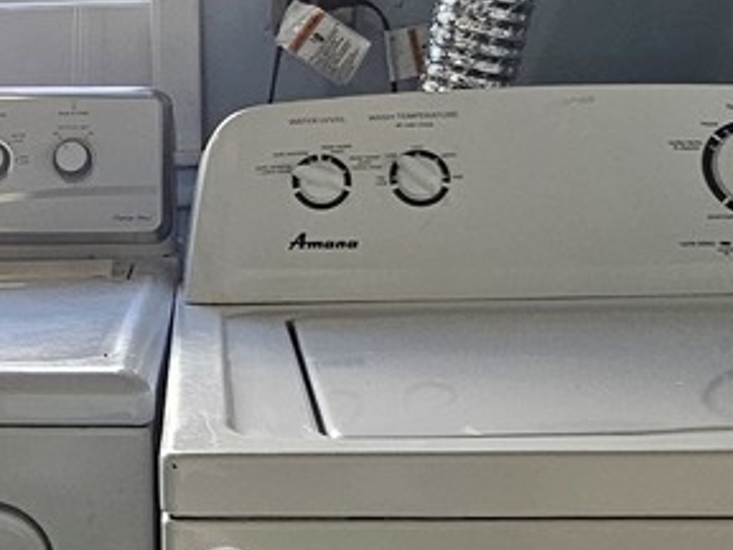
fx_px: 1376
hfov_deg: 28.4
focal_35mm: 65
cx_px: 38
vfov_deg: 22.5
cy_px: 201
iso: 160
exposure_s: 1/60
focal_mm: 2.2
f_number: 2.2
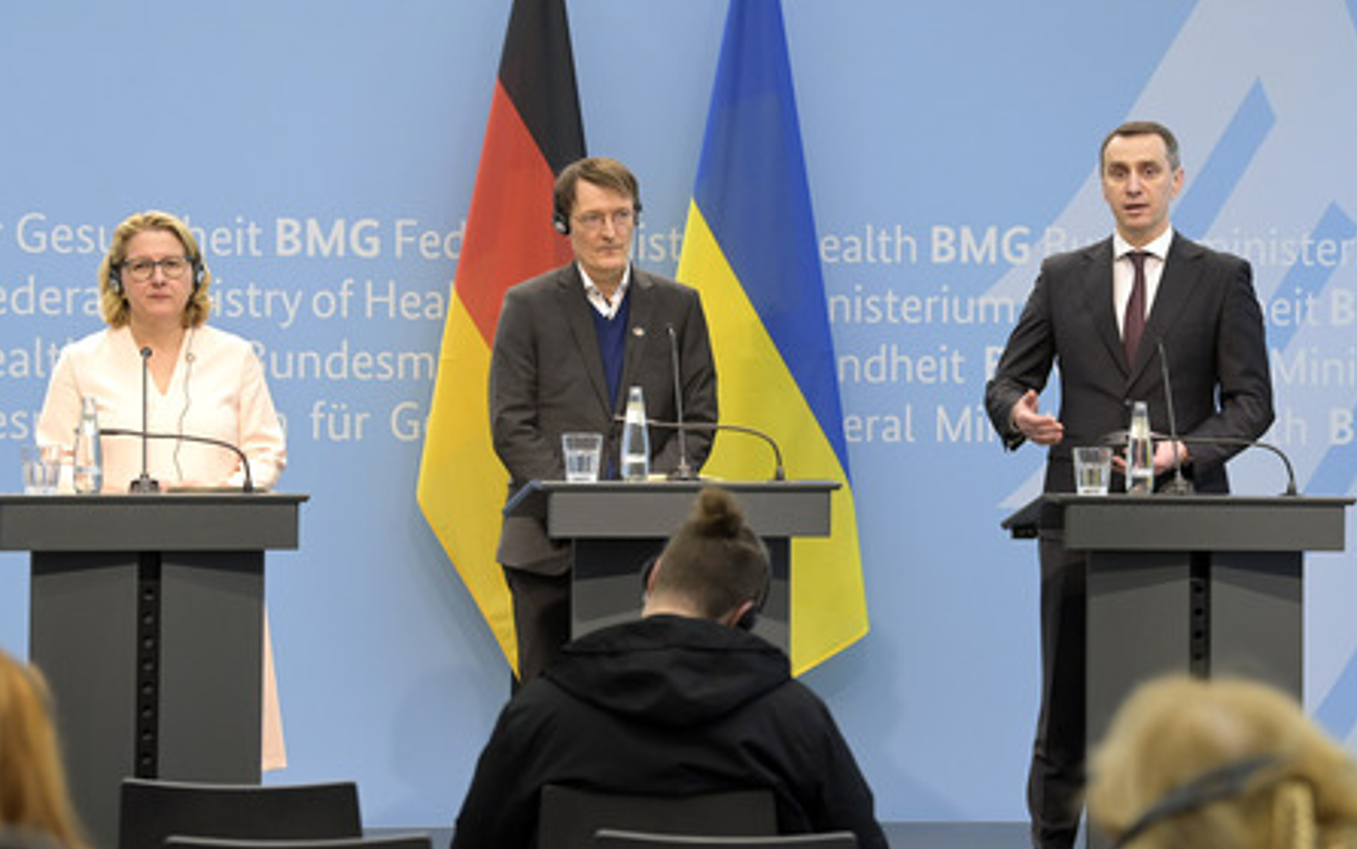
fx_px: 5142
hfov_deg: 15.0
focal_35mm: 139
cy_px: 435
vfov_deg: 9.4
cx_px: 683
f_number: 6.3
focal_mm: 135
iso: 2500
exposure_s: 1/200
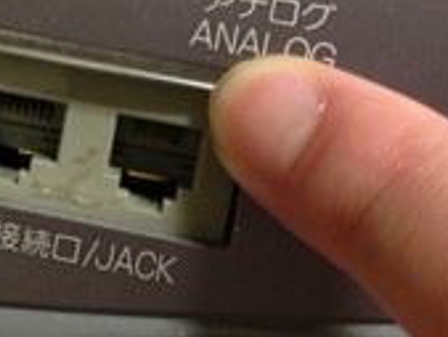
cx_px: 0
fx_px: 1140
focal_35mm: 88
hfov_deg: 21.5
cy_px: 42
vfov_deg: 16.6
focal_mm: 4.13
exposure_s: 1/20
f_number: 2.4
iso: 125
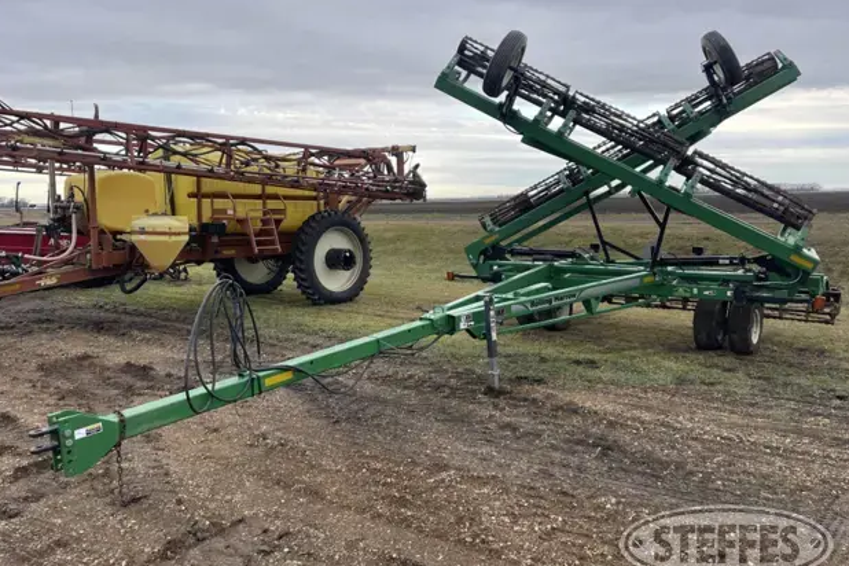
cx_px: 423
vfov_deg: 46.4
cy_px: 269
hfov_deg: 65.5
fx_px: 660
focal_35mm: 28
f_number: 1.6
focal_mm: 5.1
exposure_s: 1/329
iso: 32
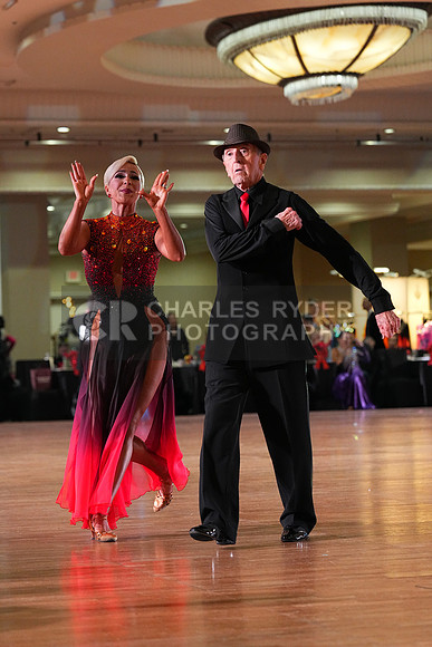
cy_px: 324
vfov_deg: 17.3
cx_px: 216
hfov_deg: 11.6
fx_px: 2123
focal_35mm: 118
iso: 6400
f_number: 4.5
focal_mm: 118
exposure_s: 1/400
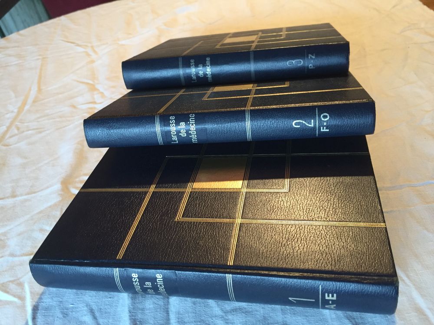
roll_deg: +11.4
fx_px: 364
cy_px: 162
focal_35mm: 29
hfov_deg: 61.7
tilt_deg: -39.1
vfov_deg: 48.2
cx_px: 217
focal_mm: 4.15
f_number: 2.2
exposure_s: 1/33
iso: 200
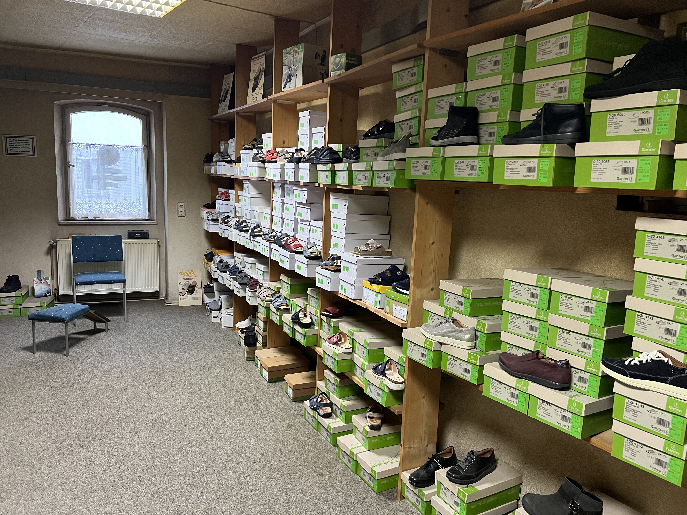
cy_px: 258
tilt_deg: -9.1
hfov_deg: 67.3
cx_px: 344
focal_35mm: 26
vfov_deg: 53.1
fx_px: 516
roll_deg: -2.1
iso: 320
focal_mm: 5.7
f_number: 1.5
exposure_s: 1/50
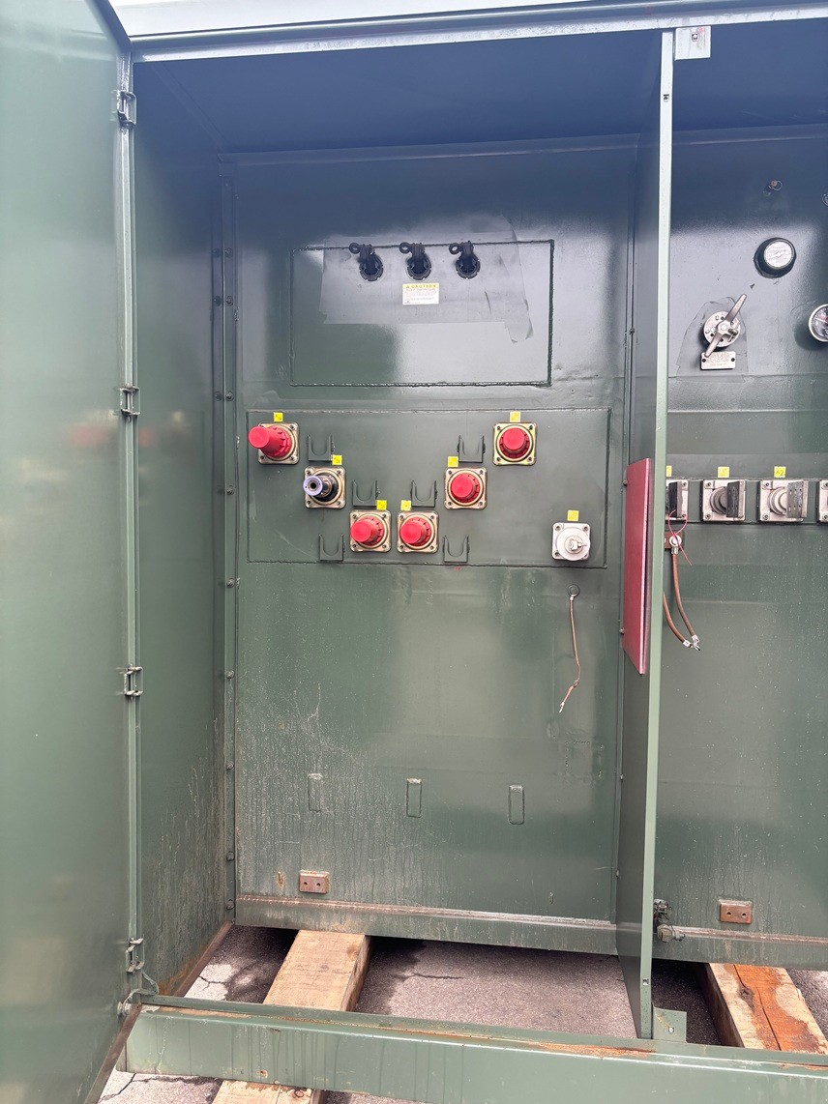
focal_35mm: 26
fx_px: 830
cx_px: 414
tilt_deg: -1.7
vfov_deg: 67.3
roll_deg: -1.1
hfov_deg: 53.0
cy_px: 552
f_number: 1.6
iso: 50
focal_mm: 5.96
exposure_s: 1/121
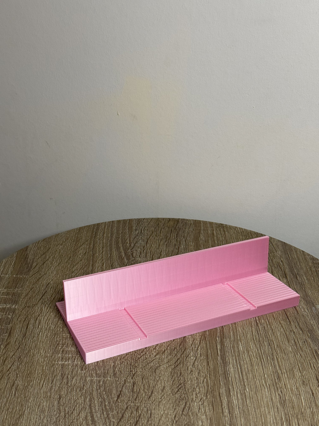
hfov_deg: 30.3
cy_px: 213
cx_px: 160
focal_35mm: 48
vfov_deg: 39.7
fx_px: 590
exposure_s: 1/67
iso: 80
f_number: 1.8
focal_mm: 6.8
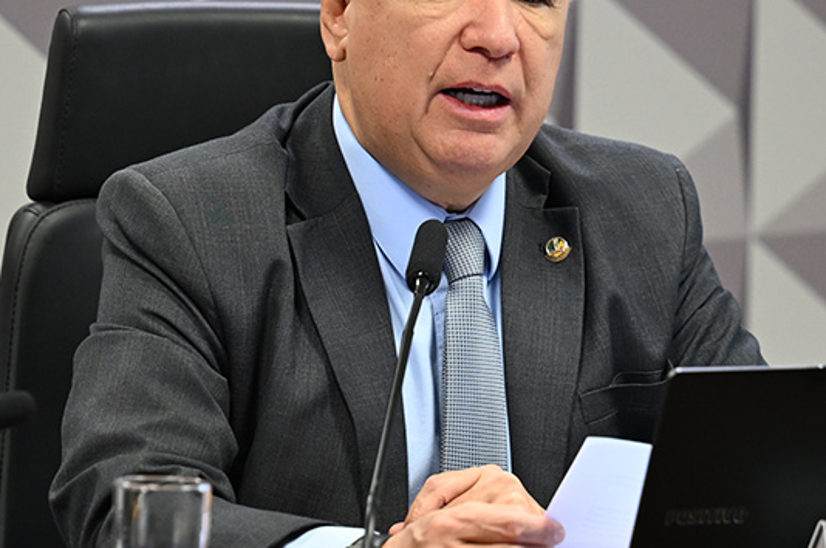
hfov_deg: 6.1
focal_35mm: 338
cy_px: 231
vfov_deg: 4.1
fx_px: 7741
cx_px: 509
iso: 1000
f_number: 2.8
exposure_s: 1/125
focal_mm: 140
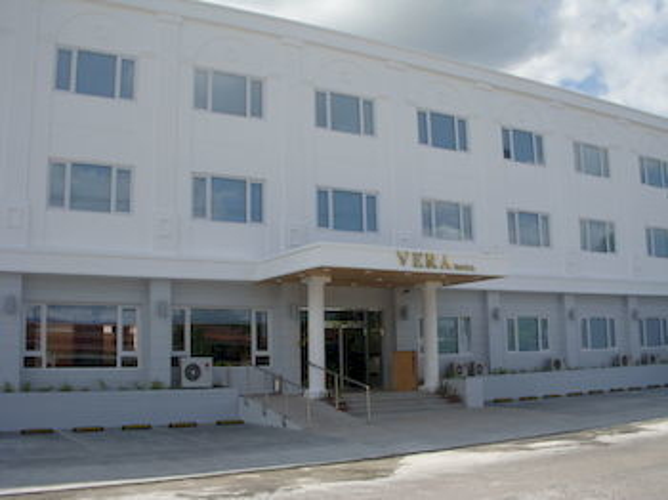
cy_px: 250
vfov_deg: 37.7
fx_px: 733
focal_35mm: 38
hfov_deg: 49.0
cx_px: 334
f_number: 6.6
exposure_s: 1/320
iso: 100
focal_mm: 6.3
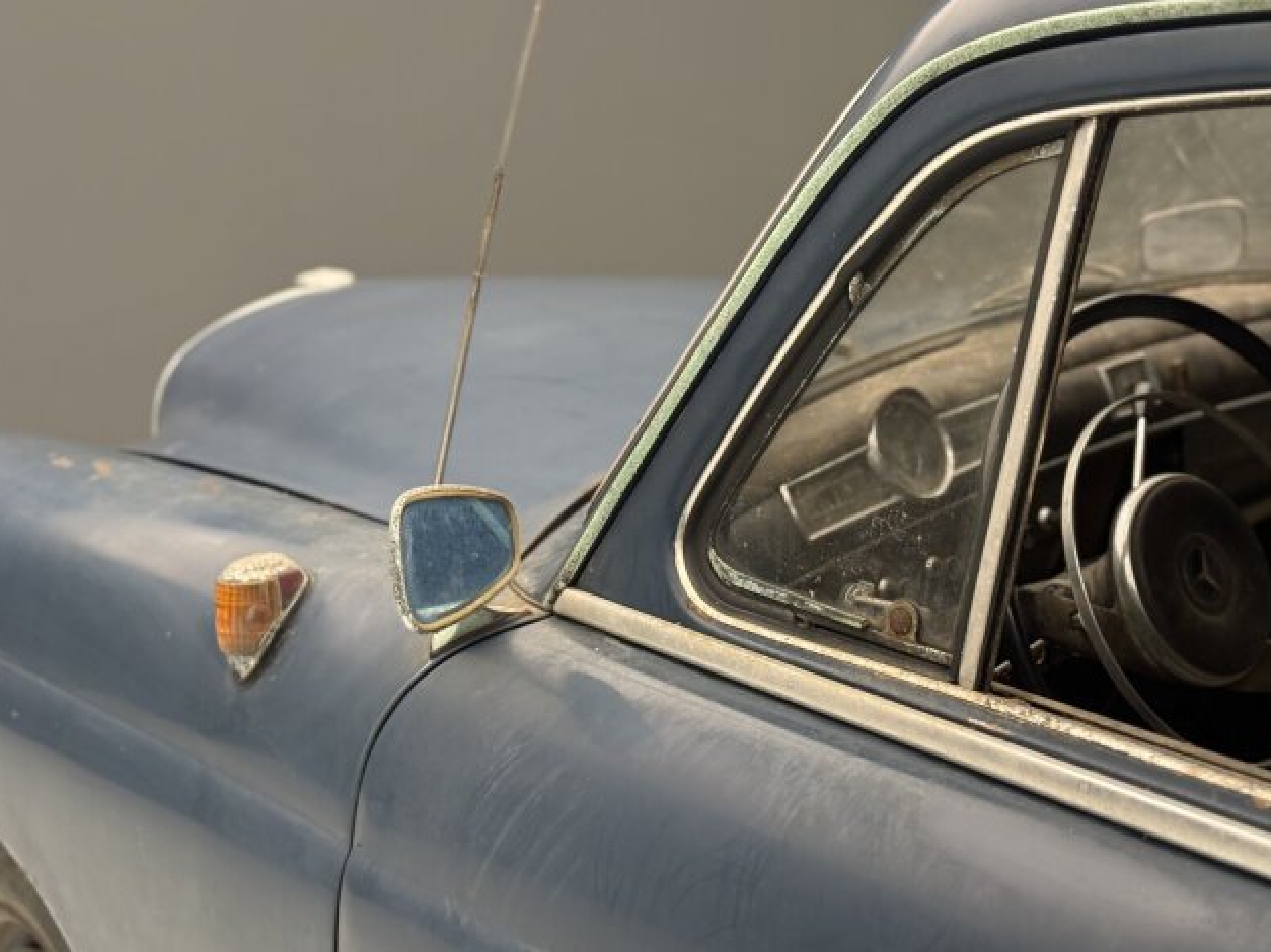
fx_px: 1799
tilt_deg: -16.4
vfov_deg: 29.7
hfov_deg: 38.9
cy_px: 470
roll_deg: +1.9
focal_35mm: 49
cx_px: 639
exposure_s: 1/58
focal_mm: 6.76
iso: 200
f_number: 1.78
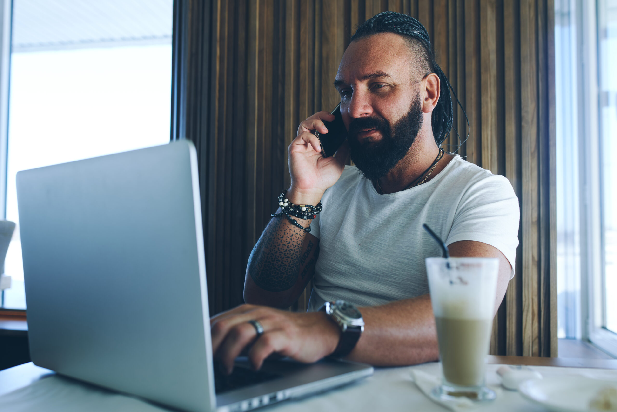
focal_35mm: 35
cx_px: 308
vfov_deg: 37.9
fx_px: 600
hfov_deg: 54.4
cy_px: 206
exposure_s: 1/100
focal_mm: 35
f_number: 3.2
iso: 100
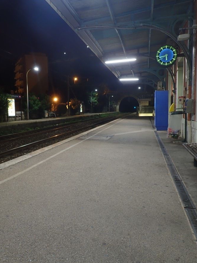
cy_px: 134
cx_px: 85
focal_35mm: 29
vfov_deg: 61.7
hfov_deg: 48.1
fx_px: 220
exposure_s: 1/4
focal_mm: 4.5
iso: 100
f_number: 2.8
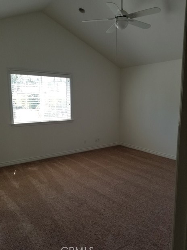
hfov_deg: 51.3
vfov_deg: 65.3
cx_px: 90
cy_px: 127
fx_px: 194
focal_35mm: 27
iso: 50
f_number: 1.7
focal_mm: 4.25
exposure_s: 1/141
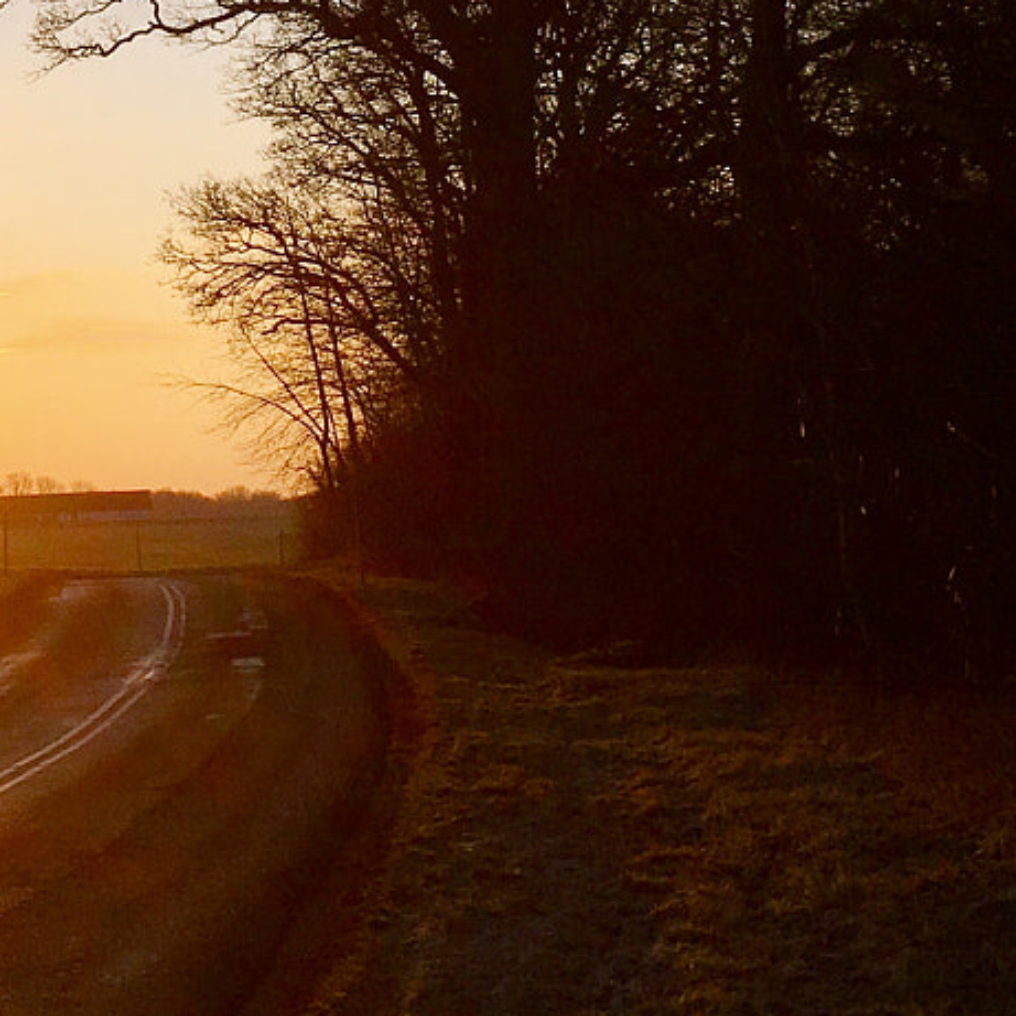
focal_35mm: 89
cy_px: 22
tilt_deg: +7.7
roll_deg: +2.5
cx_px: 172
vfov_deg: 19.0
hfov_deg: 19.3
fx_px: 2955
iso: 25
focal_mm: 4.15
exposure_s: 1/2198
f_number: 2.2
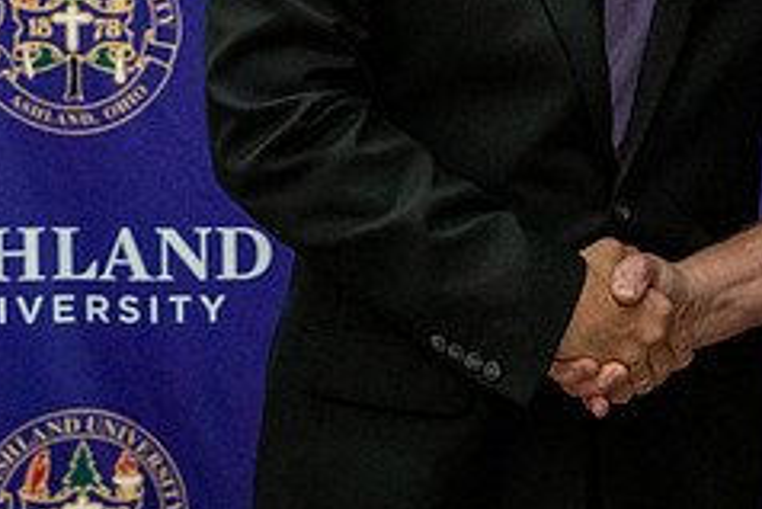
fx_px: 2774
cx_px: 786
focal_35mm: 131
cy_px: 15
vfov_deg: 10.4
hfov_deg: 15.3
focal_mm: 38
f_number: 2.8
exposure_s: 1/400
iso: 5000
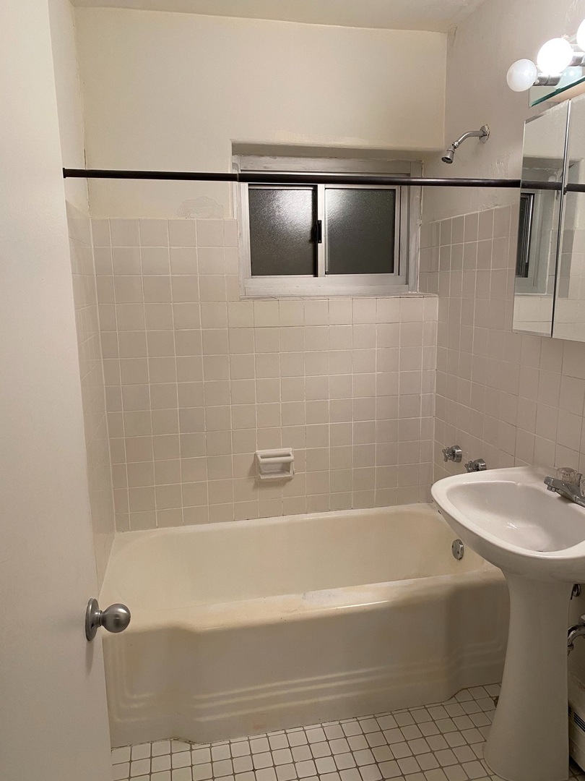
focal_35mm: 26
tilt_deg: -10.3
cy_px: 390
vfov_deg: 67.3
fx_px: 586
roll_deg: +1.2
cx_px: 292
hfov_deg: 53.1
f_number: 1.8
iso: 125
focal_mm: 4.25
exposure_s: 1/60
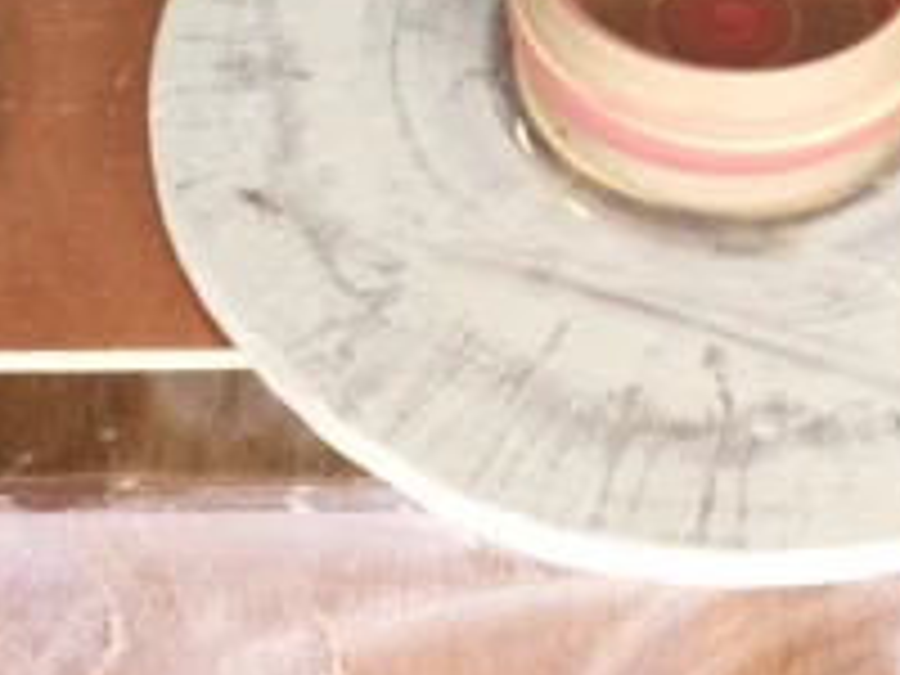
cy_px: -171
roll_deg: +1.0
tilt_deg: -41.7
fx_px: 2418
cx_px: 608
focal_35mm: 93
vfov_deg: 15.2
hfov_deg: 21.0
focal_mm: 4.15
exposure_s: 1/33
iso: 50
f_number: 2.2
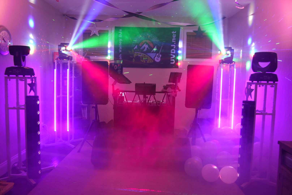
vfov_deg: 46.5
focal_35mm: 28
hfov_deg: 65.4
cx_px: 146
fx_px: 227
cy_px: 98
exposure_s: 1/160
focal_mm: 28
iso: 1600
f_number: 3.5
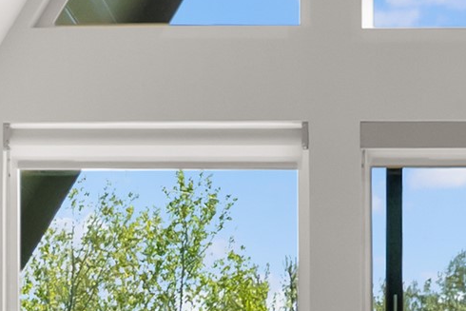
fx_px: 2926
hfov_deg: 9.1
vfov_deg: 6.0
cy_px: 463
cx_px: 373
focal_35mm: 226
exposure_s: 1/320
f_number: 5.6
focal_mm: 34.5
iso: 1600
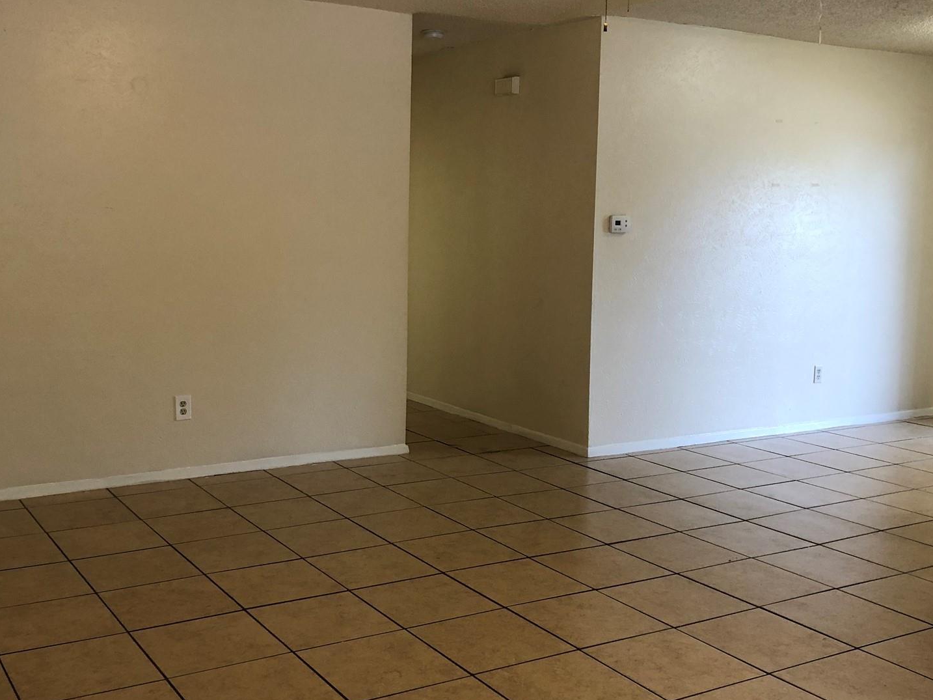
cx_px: 414
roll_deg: +0.0
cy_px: 343
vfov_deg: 35.9
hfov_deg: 46.7
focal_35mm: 40
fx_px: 1078
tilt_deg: -7.3
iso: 40
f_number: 1.8
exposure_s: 1/30
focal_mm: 4
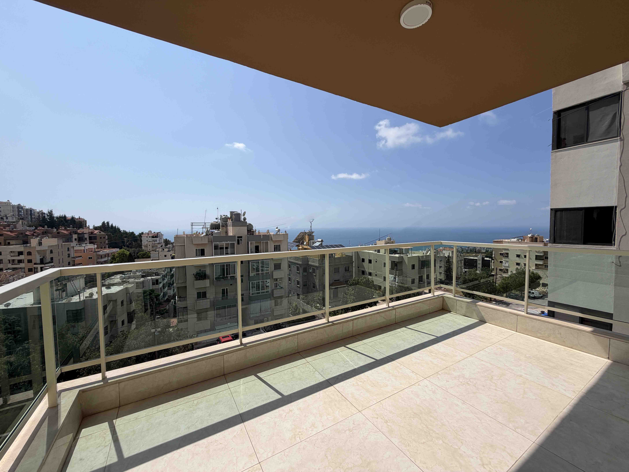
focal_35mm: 14
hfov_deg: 102.1
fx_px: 254
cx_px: 314
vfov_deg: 85.7
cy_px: 236
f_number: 2.2
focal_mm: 2.22
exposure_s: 1/1745
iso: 20
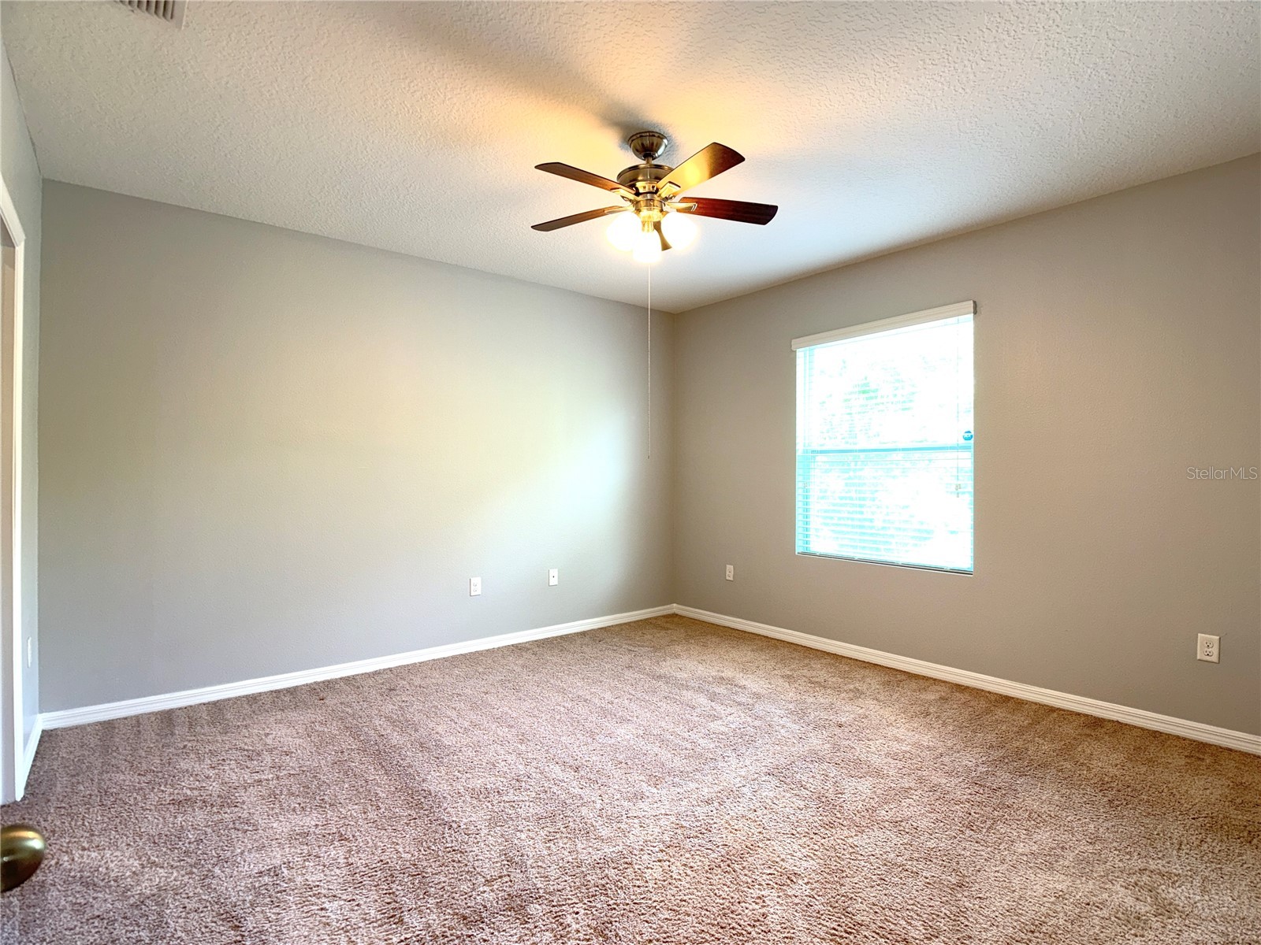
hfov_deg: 71.6
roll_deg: -0.3
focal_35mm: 24
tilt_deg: +0.4
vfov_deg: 56.8
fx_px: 874
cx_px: 630
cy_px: 472
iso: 50
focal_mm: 6.76
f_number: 1.78
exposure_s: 1/30
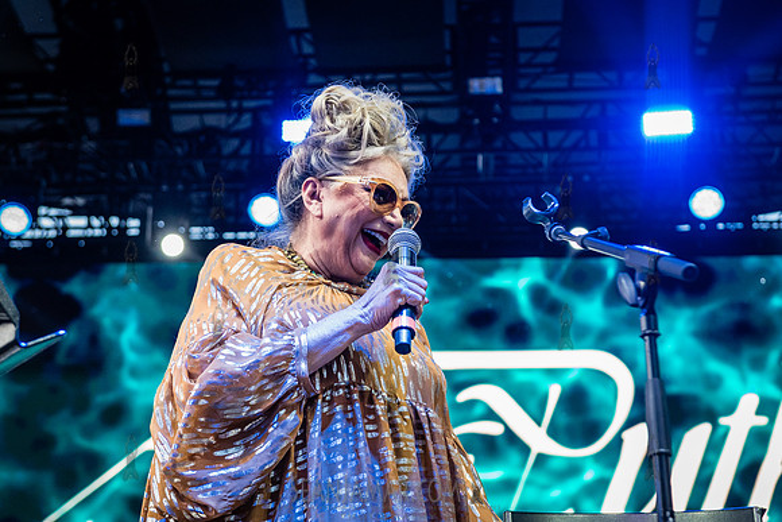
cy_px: 226
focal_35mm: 78
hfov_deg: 25.9
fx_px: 1702
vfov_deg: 17.4
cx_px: 382
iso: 2000
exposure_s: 1/500
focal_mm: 66
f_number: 4.5
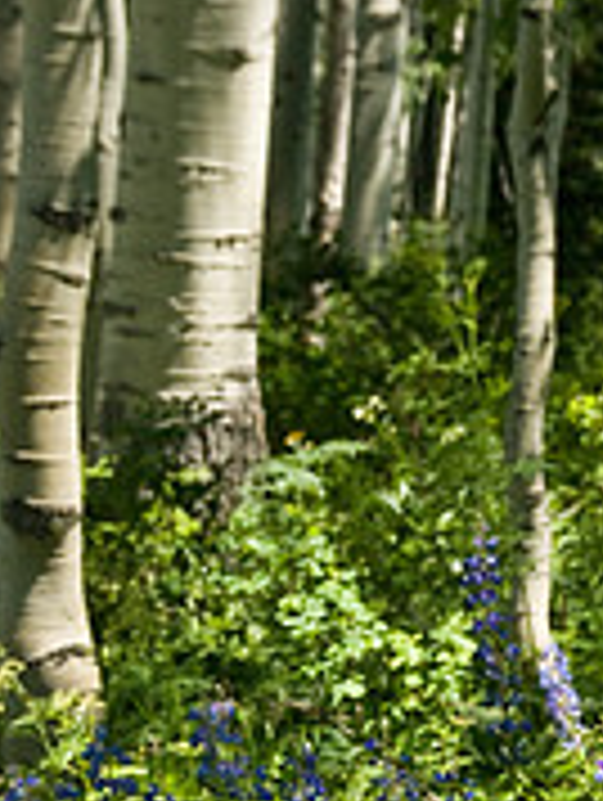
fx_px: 4217
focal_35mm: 182
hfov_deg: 8.2
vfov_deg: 10.8
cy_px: 706
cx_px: 493
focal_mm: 50
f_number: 11
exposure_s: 1/250
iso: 400
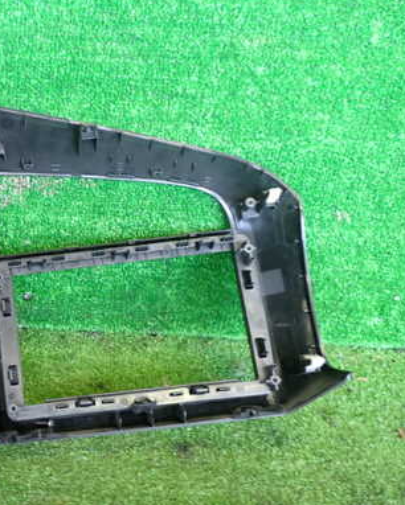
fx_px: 689
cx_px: 24
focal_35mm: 46
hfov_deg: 30.9
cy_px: 249
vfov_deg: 40.3
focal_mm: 5.4
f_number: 2.3
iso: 200
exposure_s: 1/30
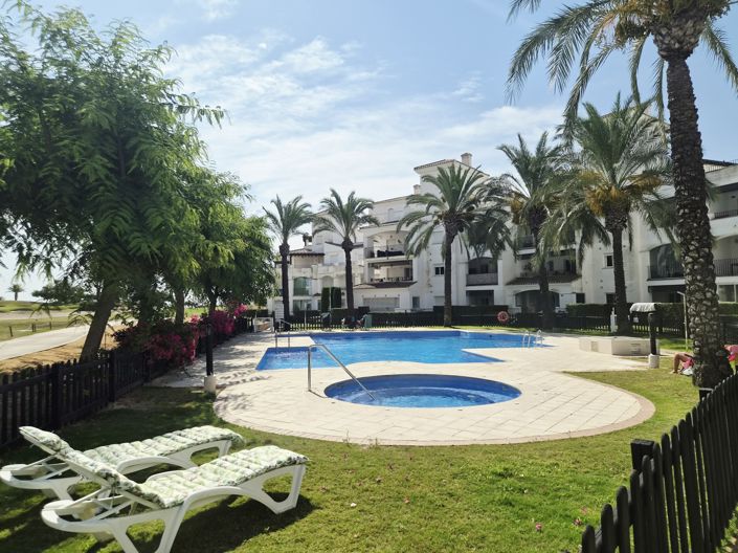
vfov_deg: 58.8
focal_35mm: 23
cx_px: 369
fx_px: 490
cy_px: 276
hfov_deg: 74.0
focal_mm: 5.4
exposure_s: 1/7696
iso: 64
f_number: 1.8
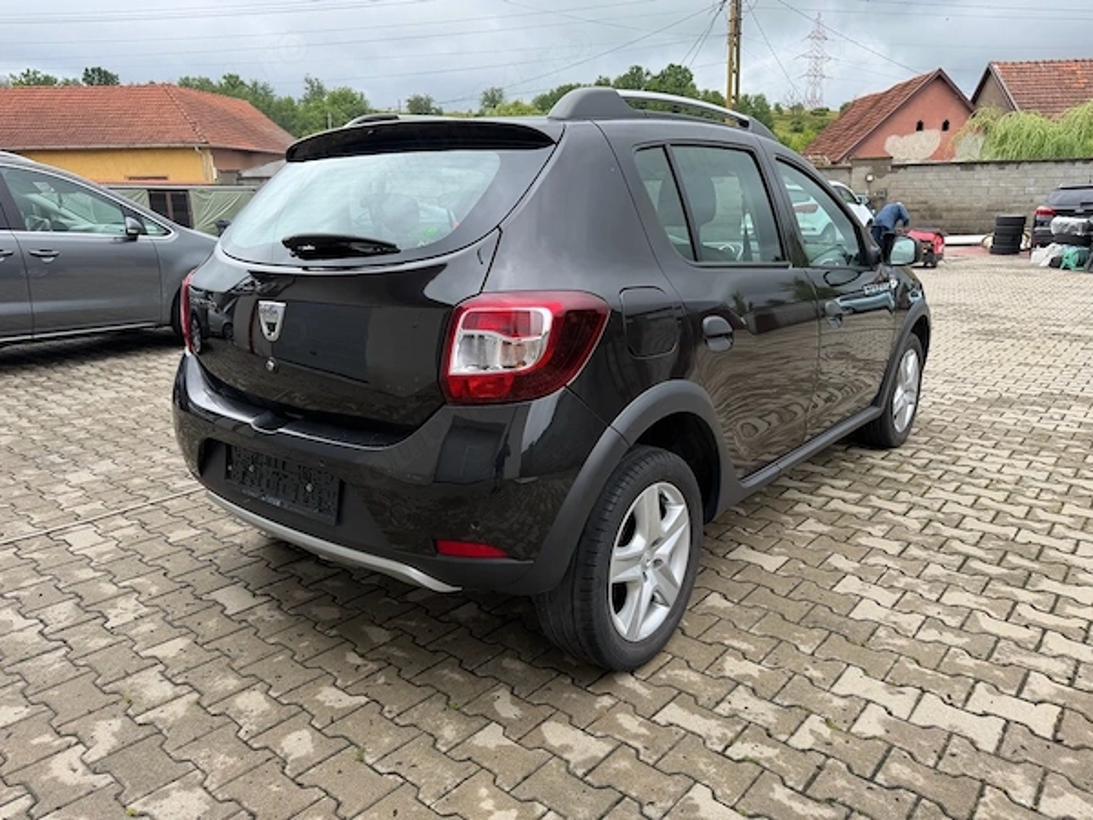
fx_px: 758
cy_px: 410
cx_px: 546
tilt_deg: -16.2
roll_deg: +1.3
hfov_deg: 71.6
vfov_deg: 56.8
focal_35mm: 24
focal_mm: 6.76
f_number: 1.78
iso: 80
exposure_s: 1/1018
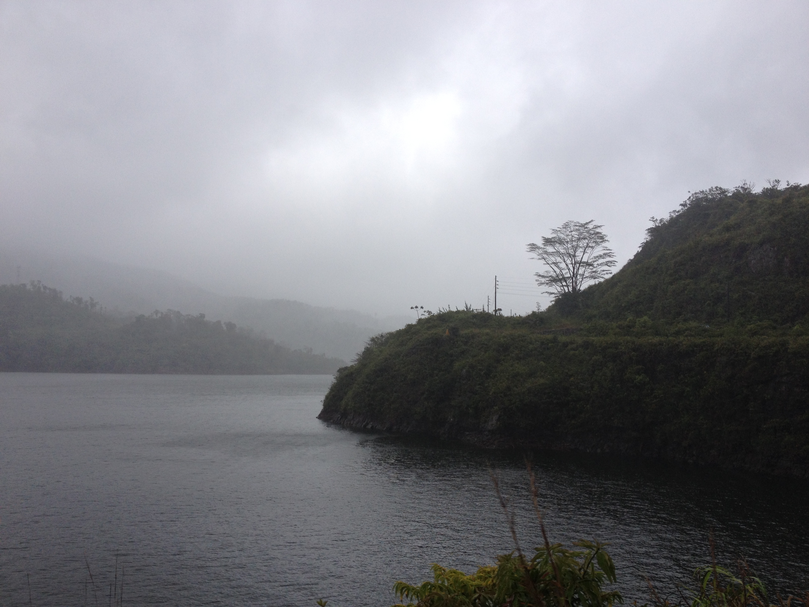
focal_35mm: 35
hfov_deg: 52.6
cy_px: 304
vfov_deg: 40.7
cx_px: 404
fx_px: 818
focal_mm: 4.28
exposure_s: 1/2045
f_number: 2.4
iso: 50
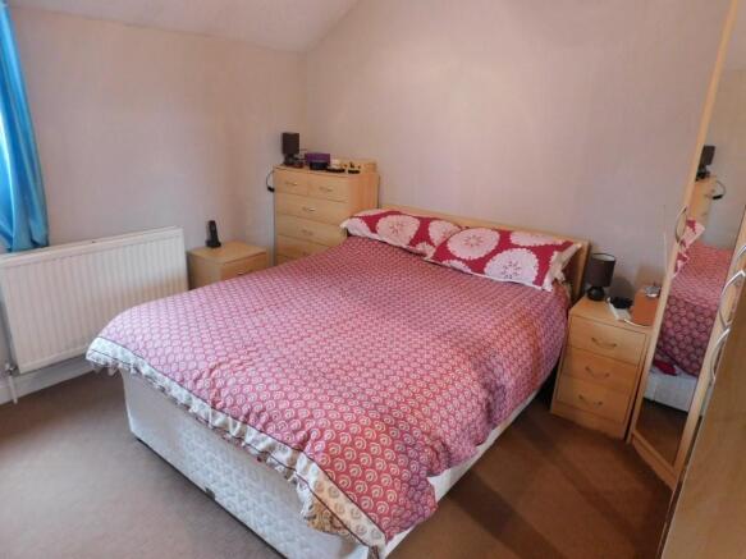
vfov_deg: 58.9
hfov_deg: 73.9
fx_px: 496
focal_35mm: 23
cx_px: 373
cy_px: 280
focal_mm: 4
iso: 400
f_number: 3
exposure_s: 1/25
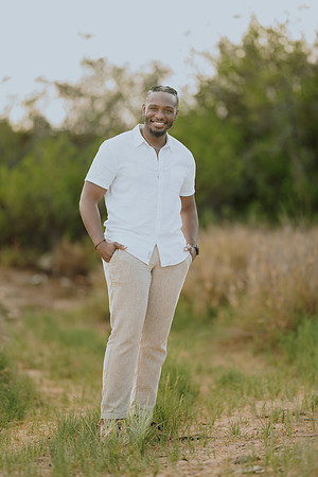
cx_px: 159
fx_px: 1789
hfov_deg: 10.2
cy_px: 238
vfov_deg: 15.2
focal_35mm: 135
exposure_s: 1/320
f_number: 1.8
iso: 50
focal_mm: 135
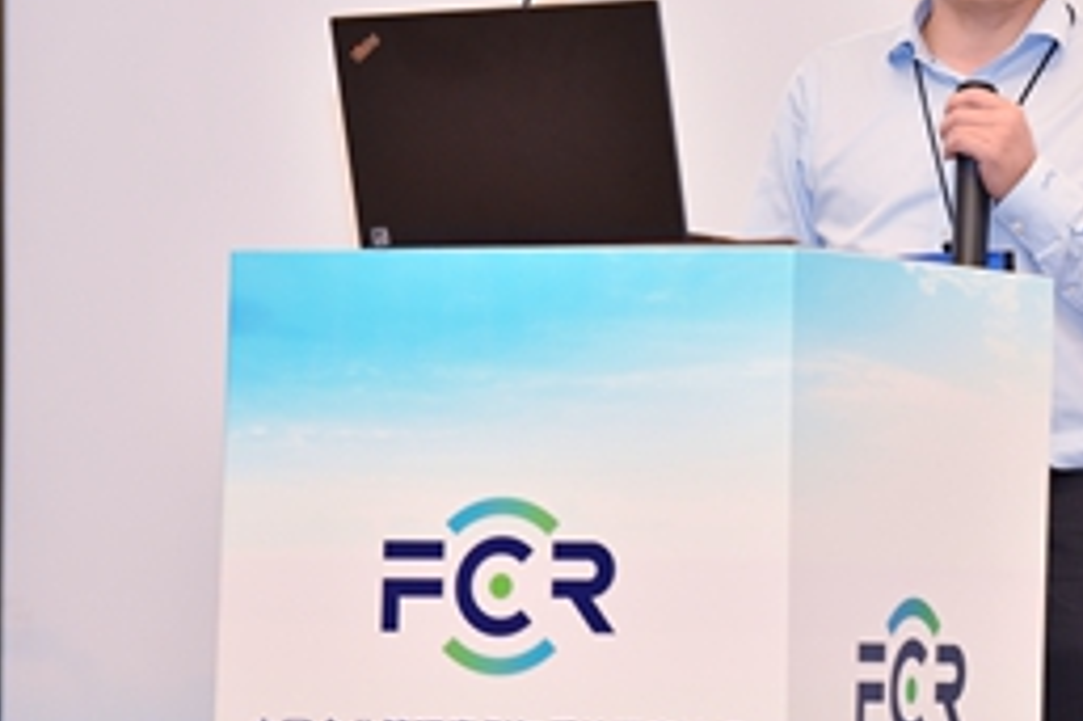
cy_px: 245
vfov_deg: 4.9
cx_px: 944
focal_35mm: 280
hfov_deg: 7.3
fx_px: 8418
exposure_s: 1/125
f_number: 2.8
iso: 1000
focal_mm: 160
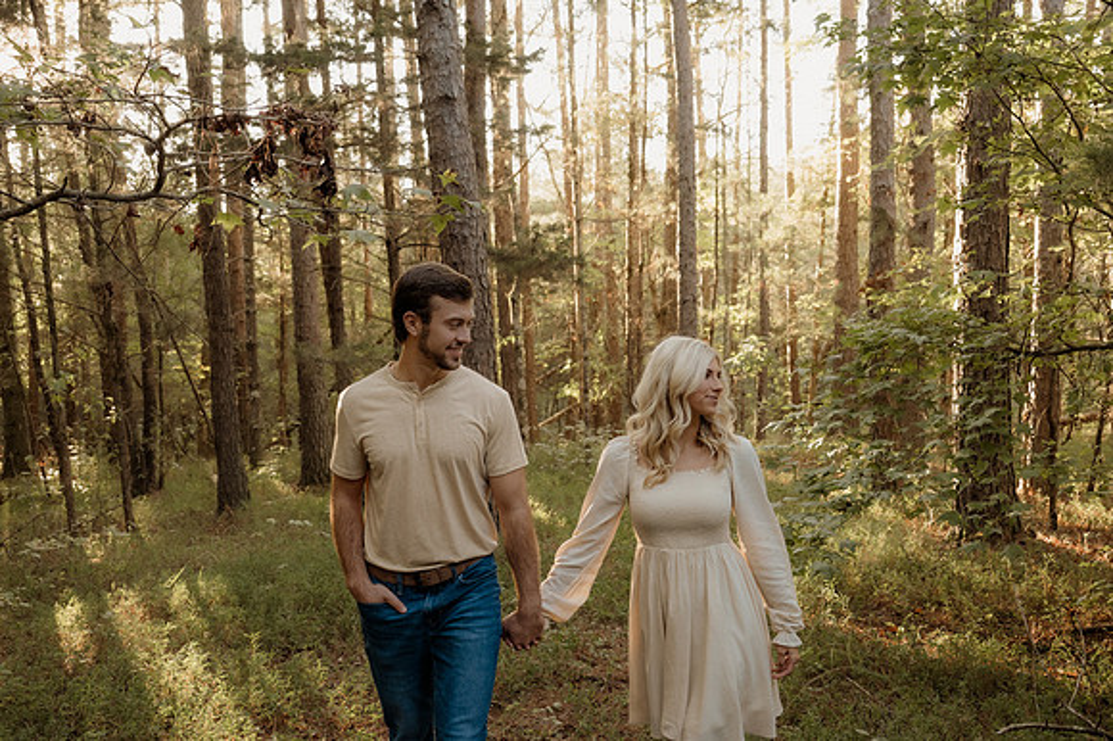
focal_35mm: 36
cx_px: 556
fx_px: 1112
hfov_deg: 53.2
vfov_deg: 36.8
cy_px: 370
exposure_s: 1/125
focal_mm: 24
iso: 500
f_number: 2.8
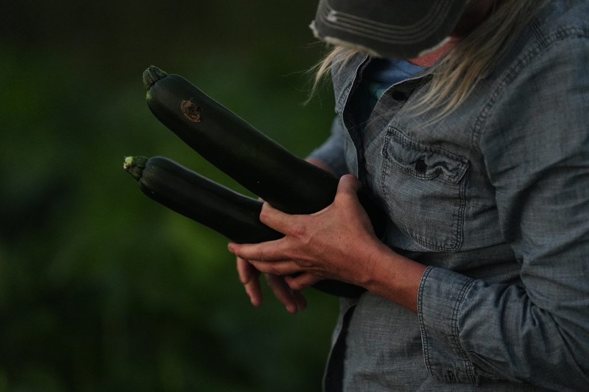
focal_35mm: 200
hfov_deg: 10.3
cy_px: 196
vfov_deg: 6.9
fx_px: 3271
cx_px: 294
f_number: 2.8
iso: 3200
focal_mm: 200
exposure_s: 1/320
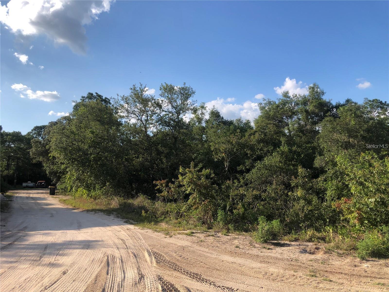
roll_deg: -2.0
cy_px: 146
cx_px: 194
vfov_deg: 49.7
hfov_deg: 63.4
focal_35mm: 28
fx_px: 315
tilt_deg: +5.1
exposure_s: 1/1453
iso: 20
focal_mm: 3.99
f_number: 1.8
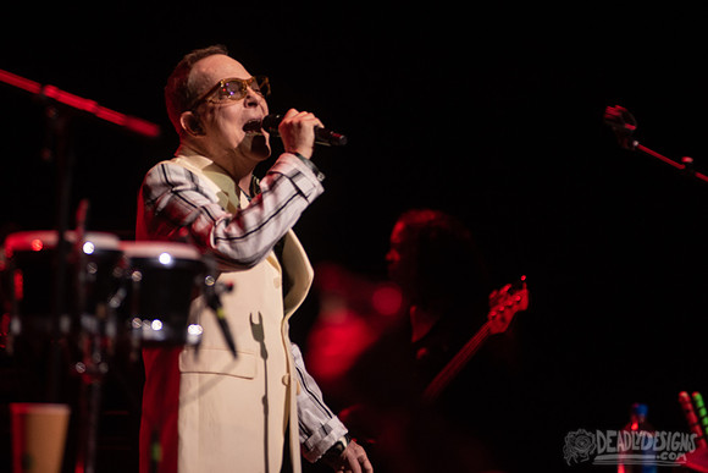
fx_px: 5268
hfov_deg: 7.7
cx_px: 389
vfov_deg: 5.1
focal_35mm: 268
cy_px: 156
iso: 1250
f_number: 3.2
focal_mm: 200
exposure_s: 1/640
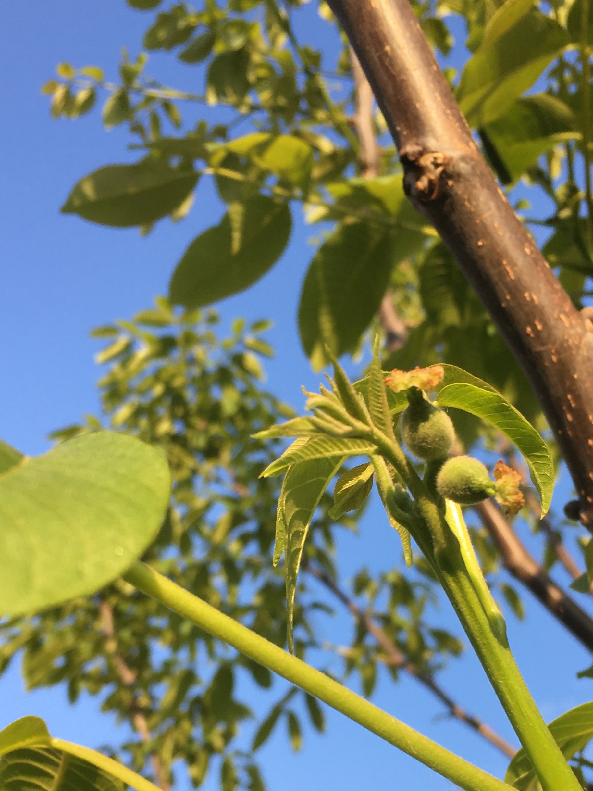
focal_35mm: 48
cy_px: 559
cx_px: 389
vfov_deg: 39.0
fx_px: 1096
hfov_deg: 30.1
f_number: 2.2
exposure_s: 1/386
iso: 25
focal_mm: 4.15
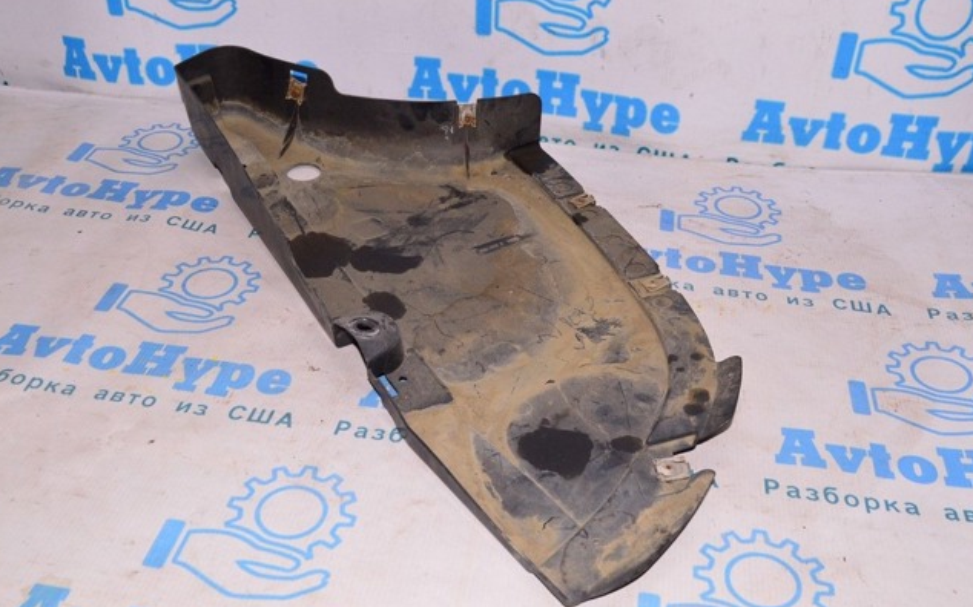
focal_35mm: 39
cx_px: 486
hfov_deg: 51.0
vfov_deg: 33.1
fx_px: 1021
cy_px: 300
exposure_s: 1/200
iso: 1600
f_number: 8
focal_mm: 25
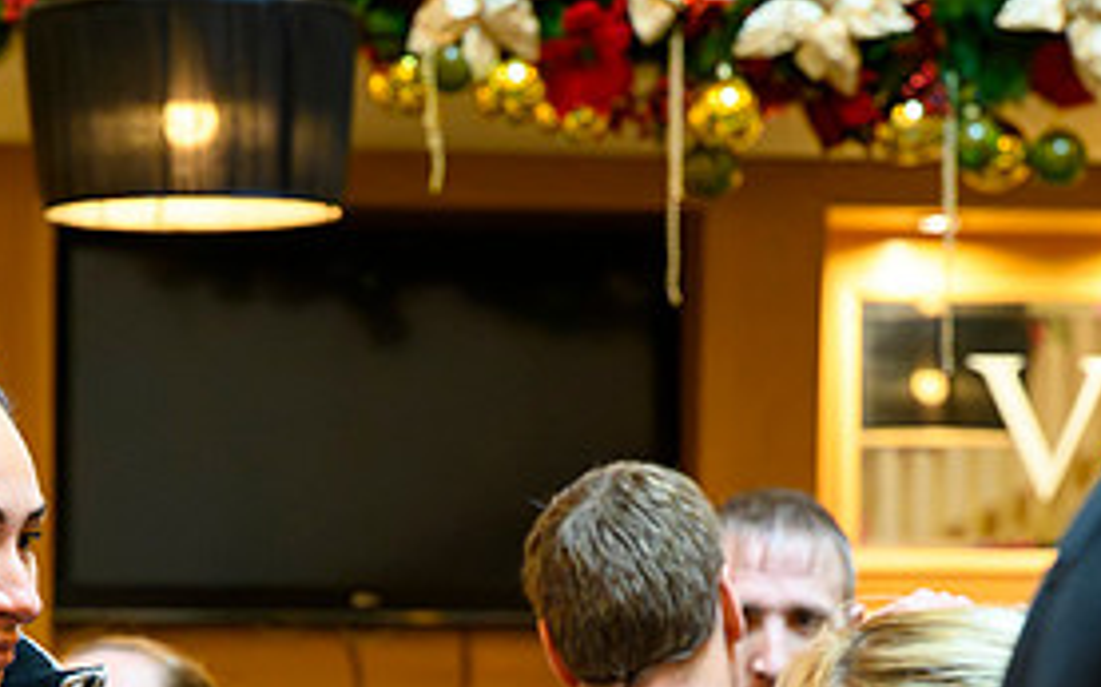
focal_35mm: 158
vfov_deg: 8.2
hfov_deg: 13.2
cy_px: 762
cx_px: 397
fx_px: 4740
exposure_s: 1/200
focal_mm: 74
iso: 14400
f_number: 4
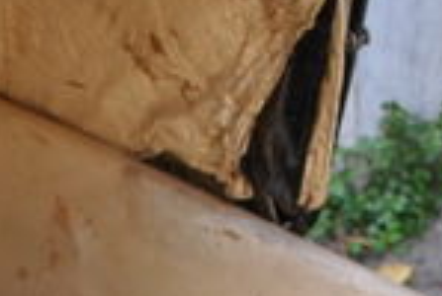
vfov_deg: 6.6
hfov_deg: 10.2
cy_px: 593
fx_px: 2473
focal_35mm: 201
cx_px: 24
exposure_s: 1/50
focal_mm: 20
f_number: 3.8
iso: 200
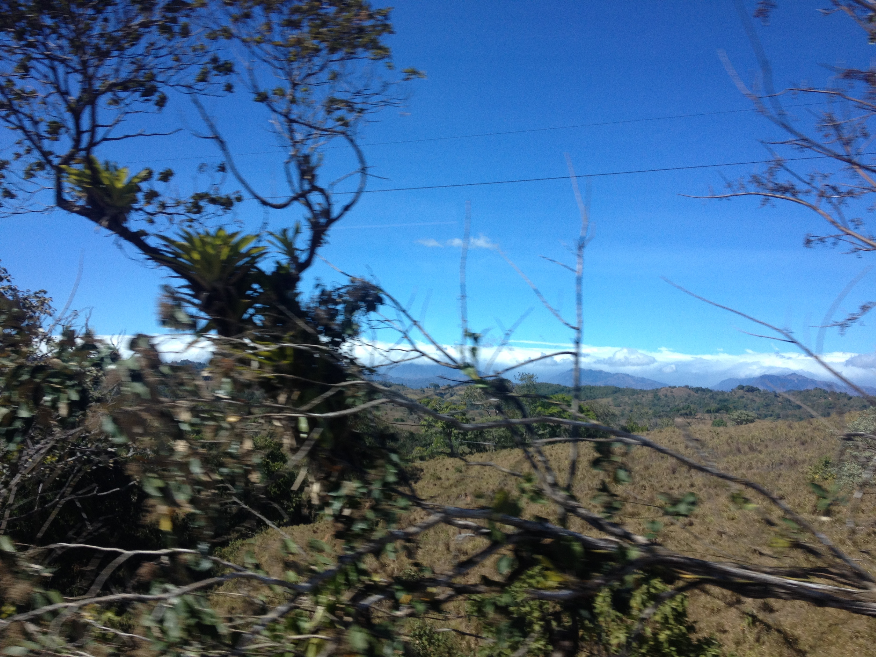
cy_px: 328
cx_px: 438
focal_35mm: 35
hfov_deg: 52.6
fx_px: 886
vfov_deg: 40.7
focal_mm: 4.28
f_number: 2.4
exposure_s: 1/329
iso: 50
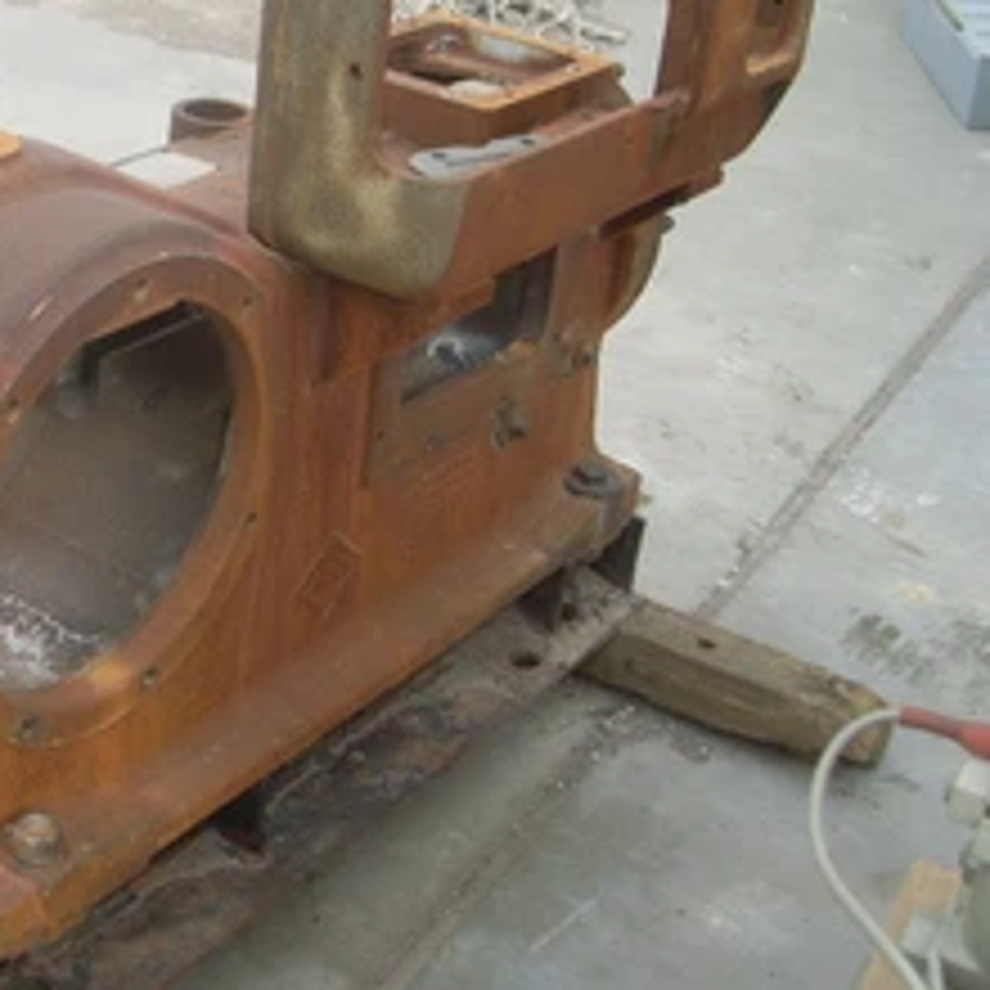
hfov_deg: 27.5
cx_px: 166
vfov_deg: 28.0
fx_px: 1974
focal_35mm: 61
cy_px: 342
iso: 80
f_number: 7.7
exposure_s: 1/90
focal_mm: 6.3
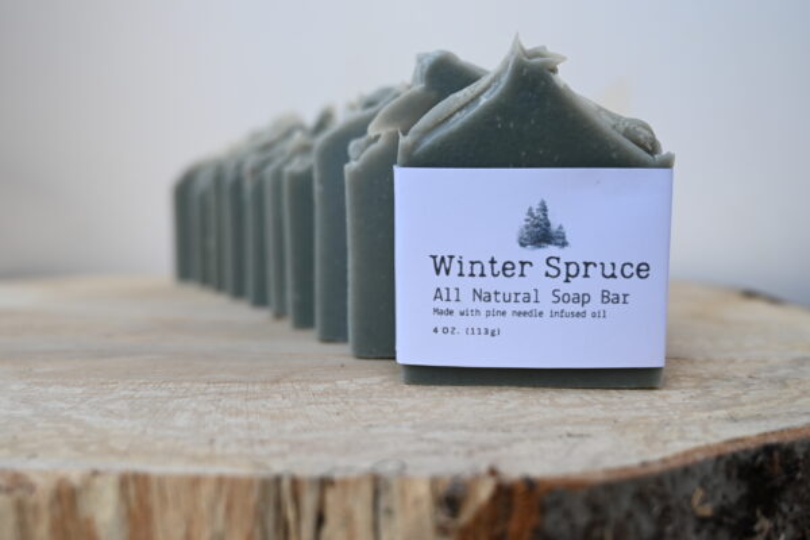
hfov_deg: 47.2
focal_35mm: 41
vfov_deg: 32.4
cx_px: 405
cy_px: 270
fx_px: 928
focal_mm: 27.5
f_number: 4
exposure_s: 1/500
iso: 160
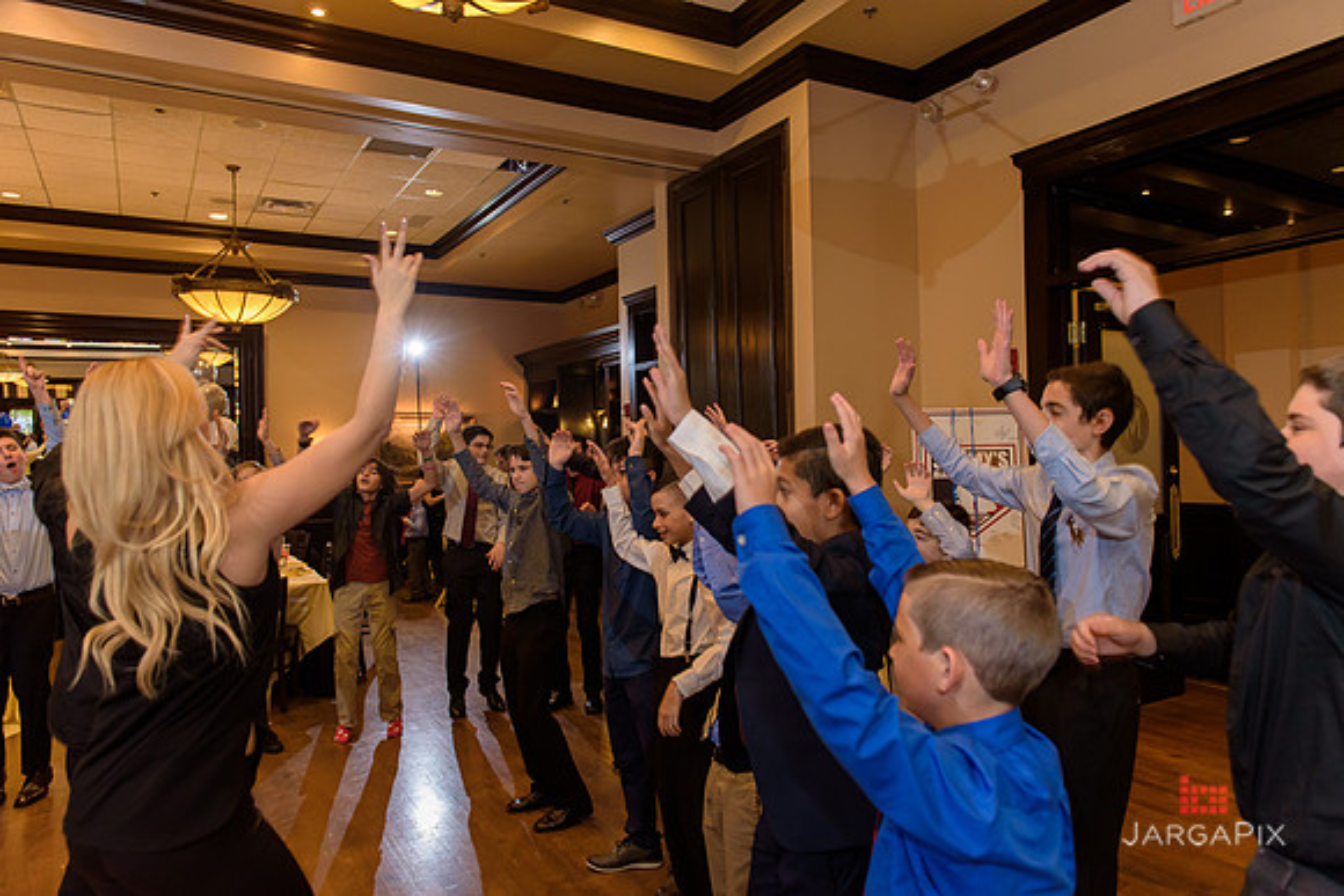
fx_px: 896
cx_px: 672
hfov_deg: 73.7
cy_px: 448
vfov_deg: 53.2
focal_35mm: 24
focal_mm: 24
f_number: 3.2
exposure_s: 1/125
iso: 1600
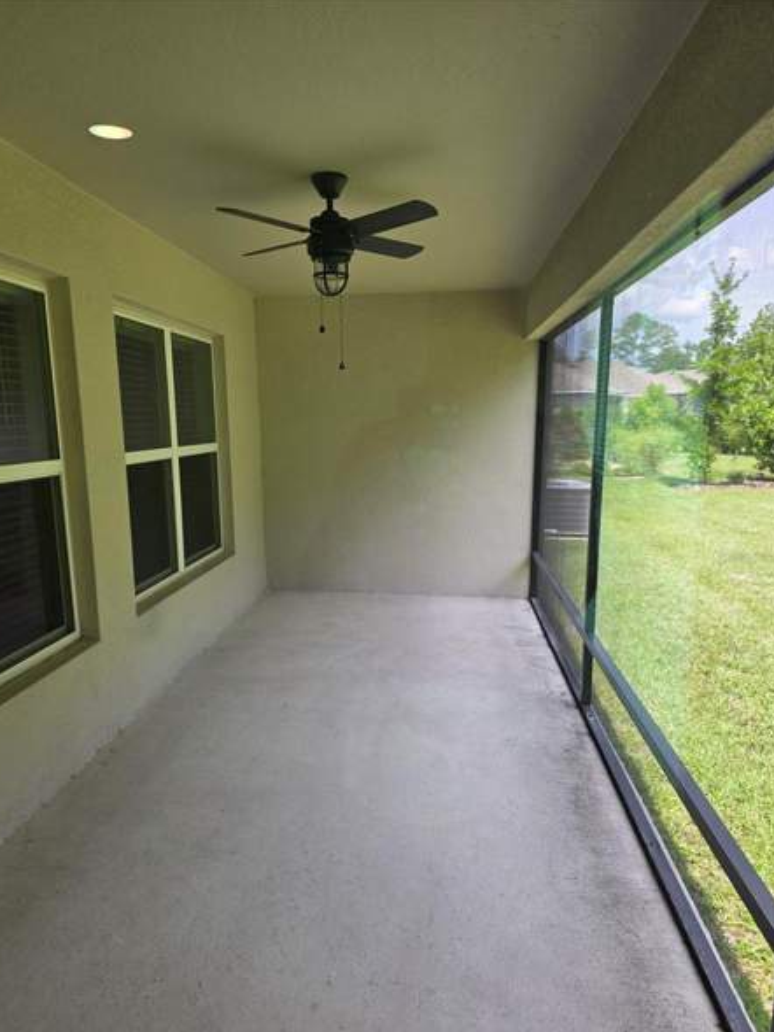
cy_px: 557
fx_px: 745
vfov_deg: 69.3
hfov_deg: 54.9
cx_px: 364
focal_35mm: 25
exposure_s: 1/120
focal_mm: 6.3
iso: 25
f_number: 1.7
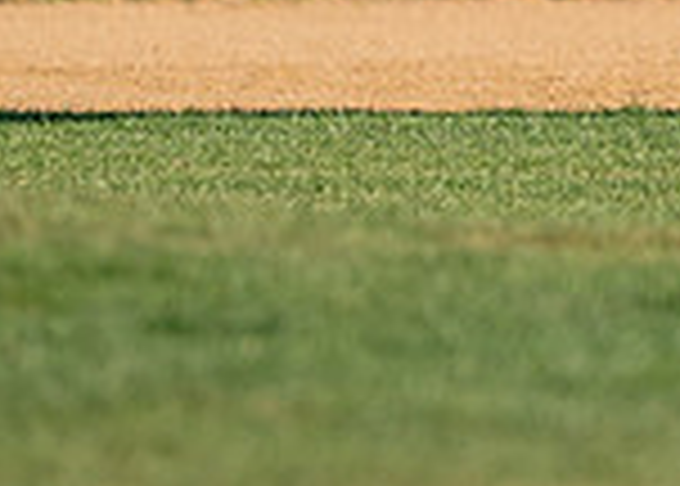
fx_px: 28421
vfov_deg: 1.0
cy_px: -418
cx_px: 1270
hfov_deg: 1.4
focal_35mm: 1471
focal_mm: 200
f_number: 2.8
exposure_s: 1/3200
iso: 160
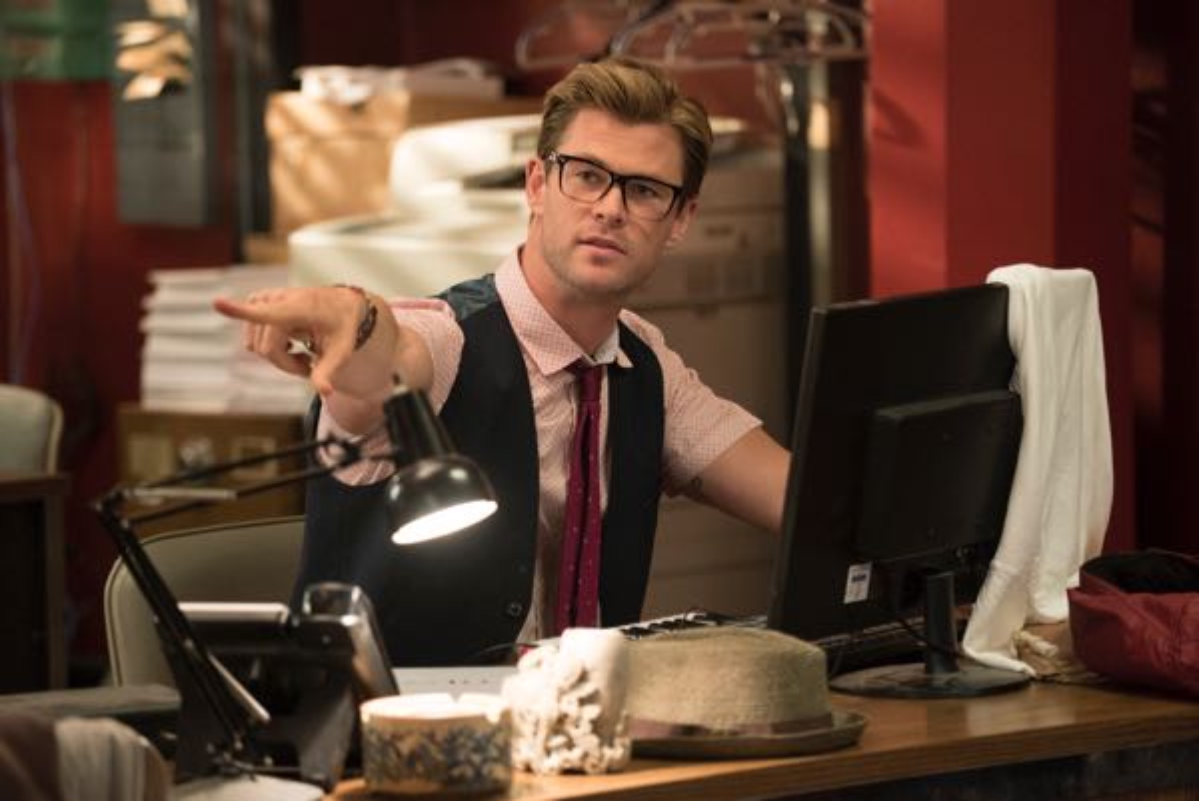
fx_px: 5833
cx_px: 600
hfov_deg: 11.7
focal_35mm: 175
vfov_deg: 7.9
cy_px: 400
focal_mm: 175
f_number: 4
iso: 6400
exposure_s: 1/200
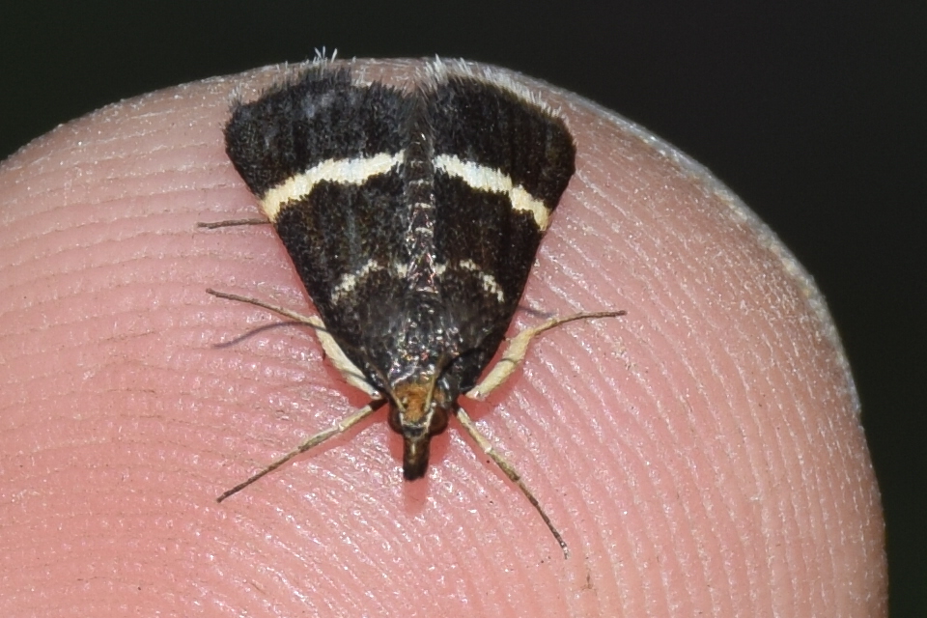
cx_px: 464
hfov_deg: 9.8
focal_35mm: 210
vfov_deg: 6.5
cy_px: 309
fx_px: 5407
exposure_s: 1/160
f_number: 11
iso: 100
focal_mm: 140
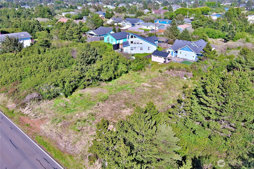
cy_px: 84
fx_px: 205
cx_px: 127
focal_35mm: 29
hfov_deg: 63.7
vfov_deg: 45.0
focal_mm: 10.57
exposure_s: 1/858
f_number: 2.8
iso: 100
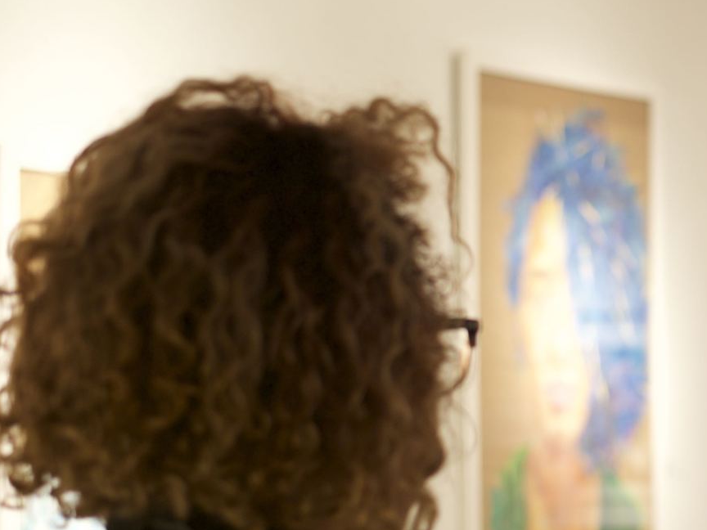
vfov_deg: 10.7
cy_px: 376
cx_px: 955
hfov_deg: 13.6
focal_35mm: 139
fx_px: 2839
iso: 500
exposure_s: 1/40
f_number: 3.2
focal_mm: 50
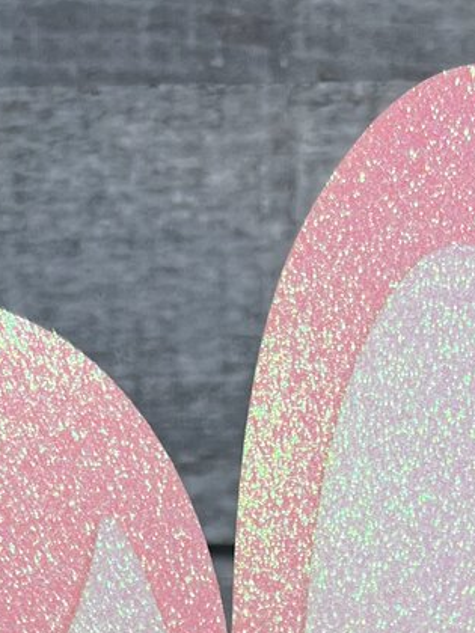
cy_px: 1099
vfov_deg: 16.8
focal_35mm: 99
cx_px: 353
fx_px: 1811
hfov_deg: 14.9
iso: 40
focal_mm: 5.7
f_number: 1.5
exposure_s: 1/162
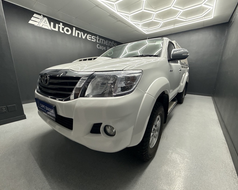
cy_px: 97
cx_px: 114
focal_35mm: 15
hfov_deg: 96.8
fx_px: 106
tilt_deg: -11.8
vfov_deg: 84.0
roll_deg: +0.5
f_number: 2.2
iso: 160
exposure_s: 1/100
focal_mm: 2.22
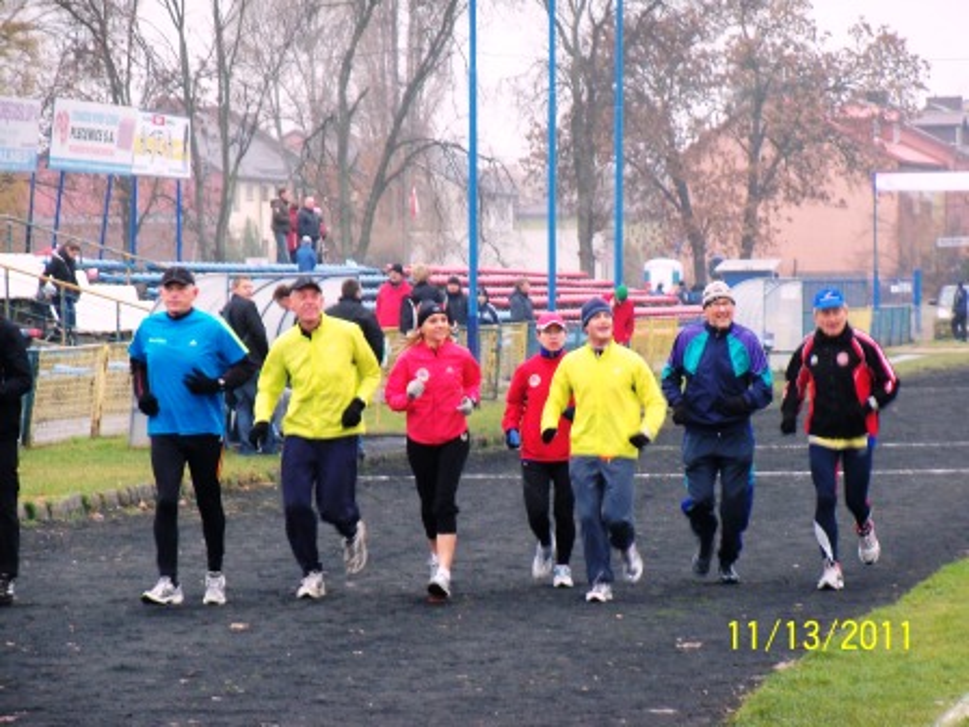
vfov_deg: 8.6
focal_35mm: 173
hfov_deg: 11.4
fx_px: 4843
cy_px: 364
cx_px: 484
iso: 250
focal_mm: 30.5
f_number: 4.3
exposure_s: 1/50
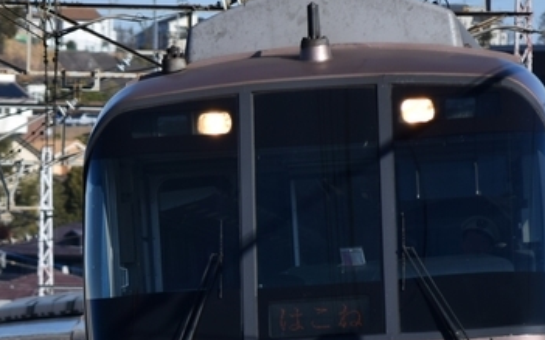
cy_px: 341
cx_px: 47
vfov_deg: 2.4
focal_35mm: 541
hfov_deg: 3.9
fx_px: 8034
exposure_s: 1/1000
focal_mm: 155
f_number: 5.6
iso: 100
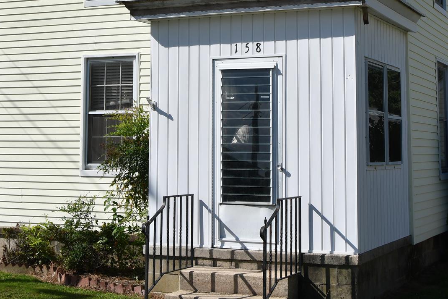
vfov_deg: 19.3
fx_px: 858
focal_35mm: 69
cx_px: 274
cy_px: 25
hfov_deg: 29.2
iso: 100
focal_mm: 24
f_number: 9
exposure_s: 1/320
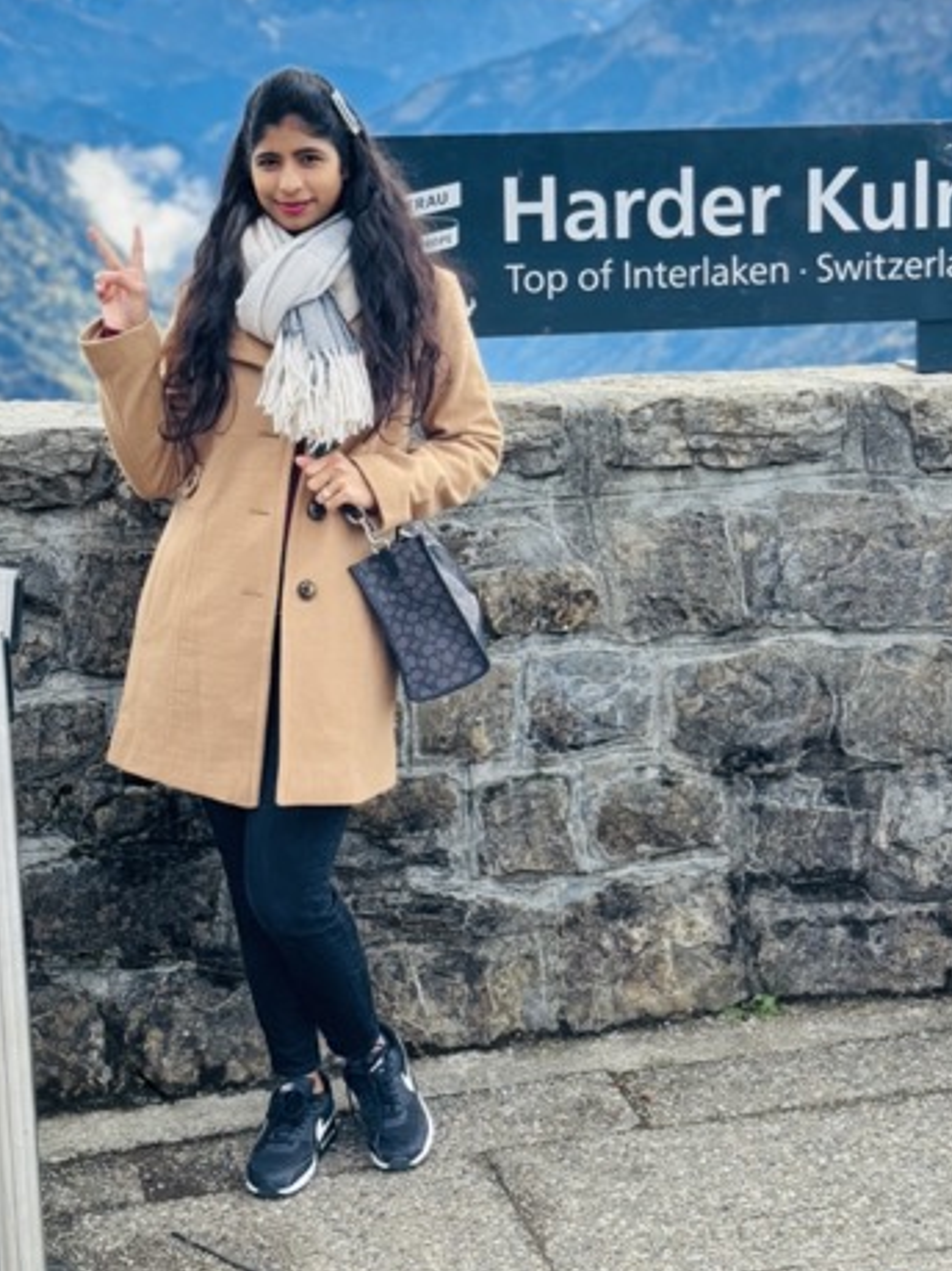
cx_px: 479
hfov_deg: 21.9
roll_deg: +0.7
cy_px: 462
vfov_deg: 28.8
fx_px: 2458
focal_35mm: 67
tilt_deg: -6.4
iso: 64
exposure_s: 1/1818
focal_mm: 6.86
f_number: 1.78
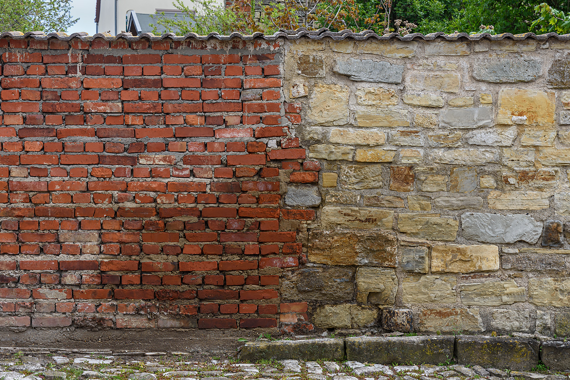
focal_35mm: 63
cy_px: 190
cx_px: 285
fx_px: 997
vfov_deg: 21.6
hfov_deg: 31.9
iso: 200
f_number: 6.3
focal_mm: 42
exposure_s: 1/320
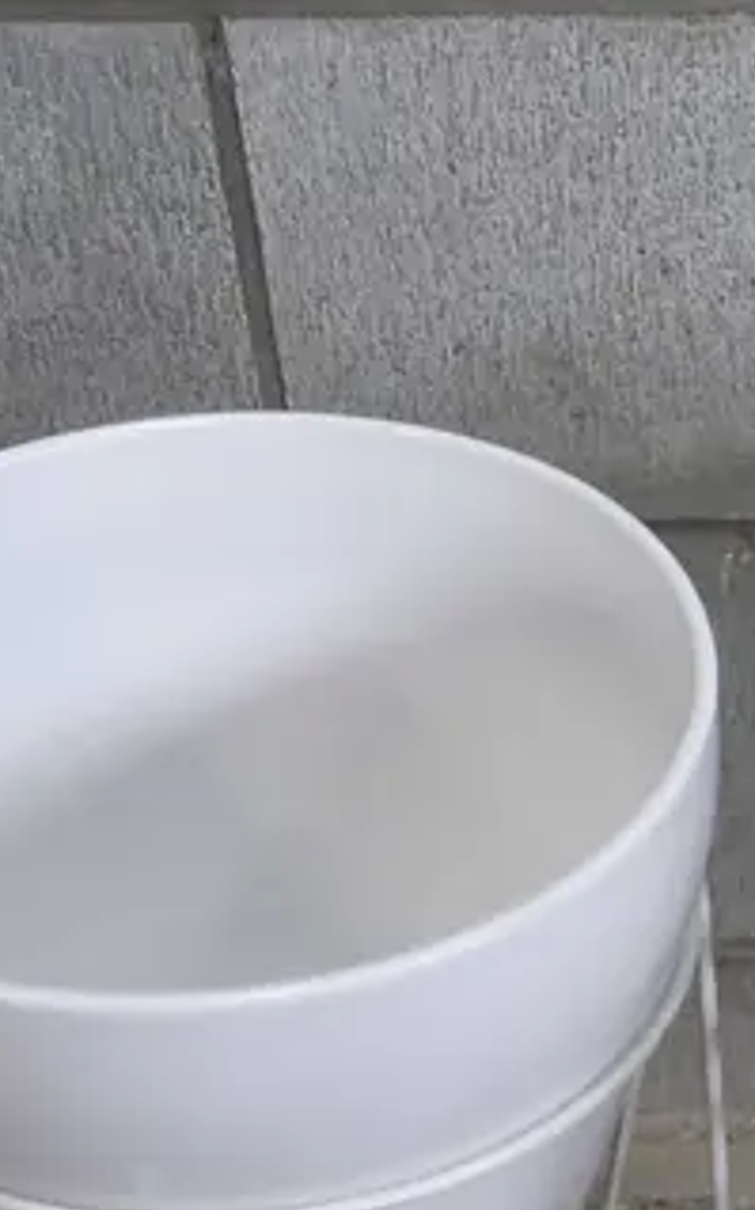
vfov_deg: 21.7
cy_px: 1225
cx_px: 1009
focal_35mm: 92
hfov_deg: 13.6
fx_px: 3033
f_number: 2
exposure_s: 1/100
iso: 125
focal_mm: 2.87
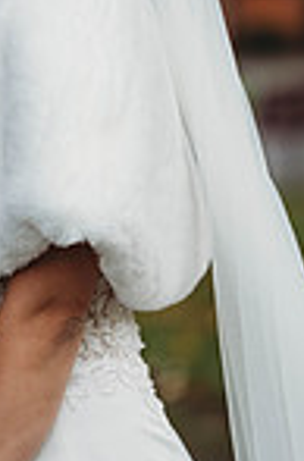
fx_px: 3329
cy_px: 220
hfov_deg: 5.2
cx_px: -92
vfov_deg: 7.9
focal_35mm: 261
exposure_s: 1/400
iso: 100
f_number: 1.8
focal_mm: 85
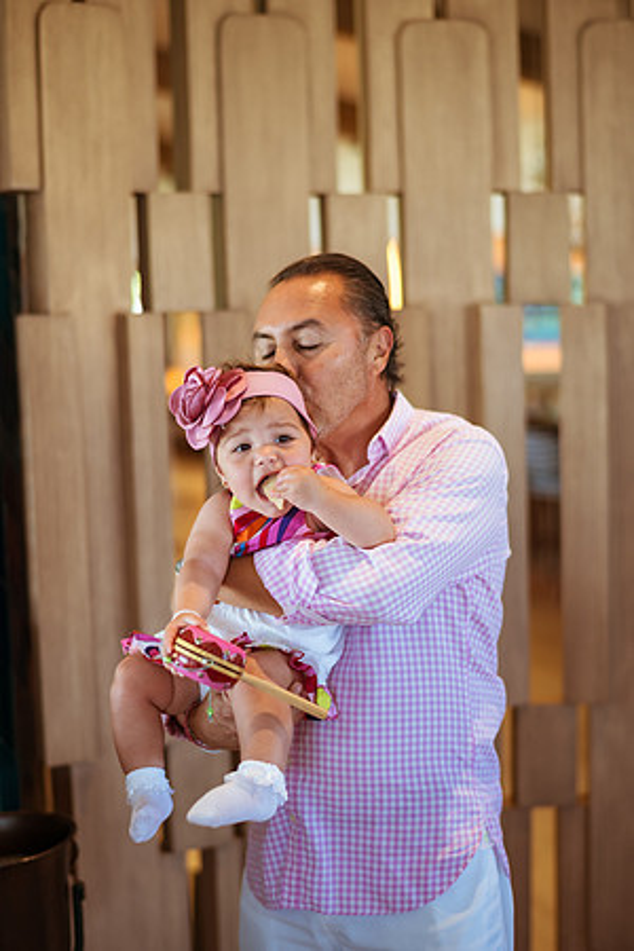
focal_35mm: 58
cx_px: 317
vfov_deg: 34.5
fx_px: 1532
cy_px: 476
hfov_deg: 23.4
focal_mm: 58
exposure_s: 1/400
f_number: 2
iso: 500
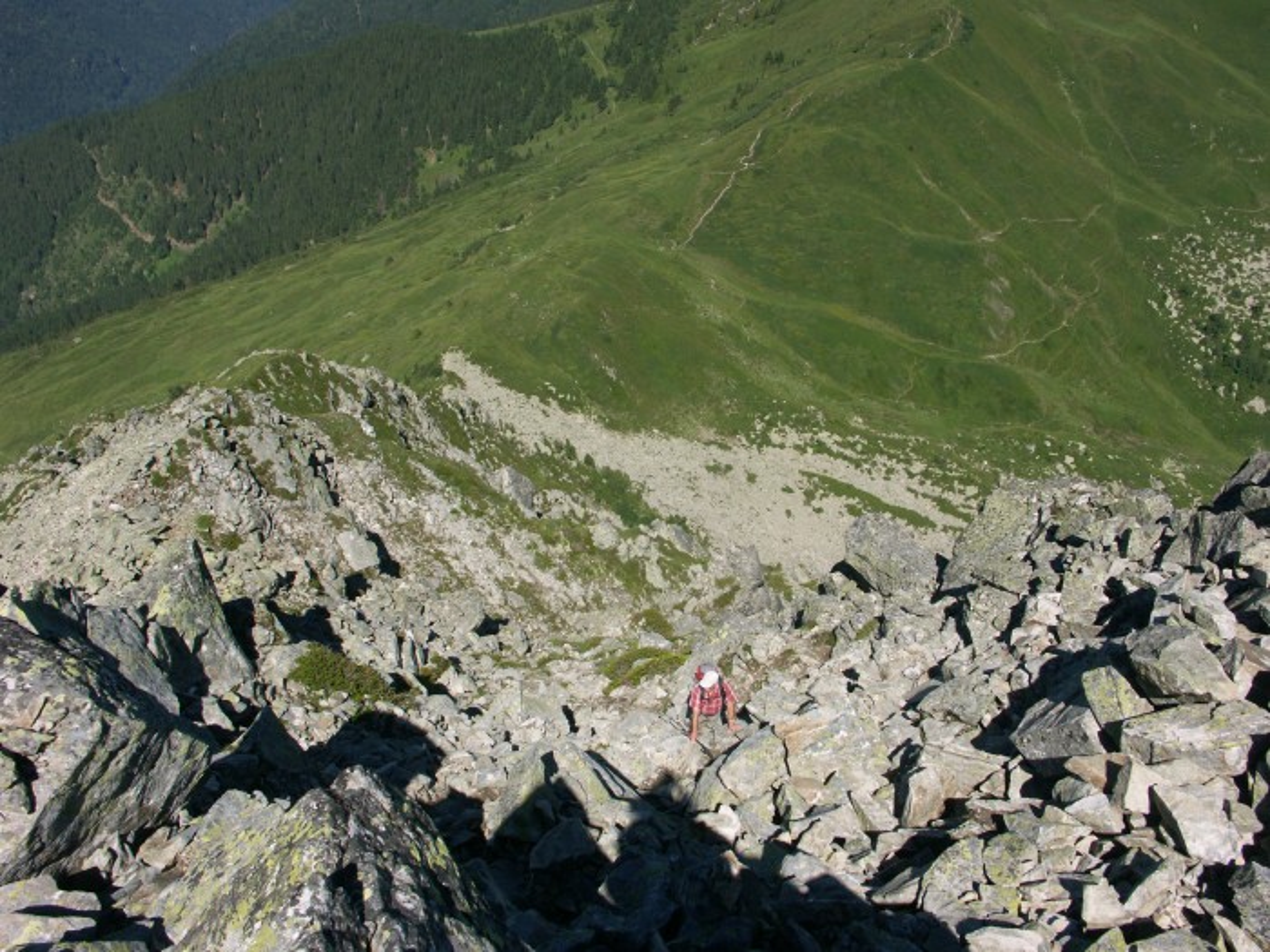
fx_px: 1174
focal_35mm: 32
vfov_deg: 44.2
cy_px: 476
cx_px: 635
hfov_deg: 56.8
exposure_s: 1/400
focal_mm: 8.17
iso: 64
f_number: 7.1
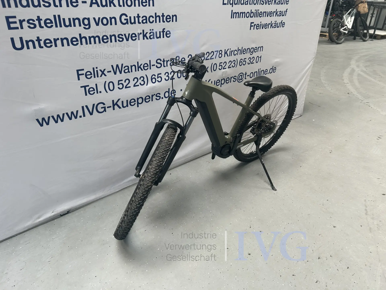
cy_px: 145
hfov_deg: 67.3
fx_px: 290
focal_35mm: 26
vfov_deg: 53.1
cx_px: 193
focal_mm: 5.7
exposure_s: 1/123
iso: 32
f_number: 1.5
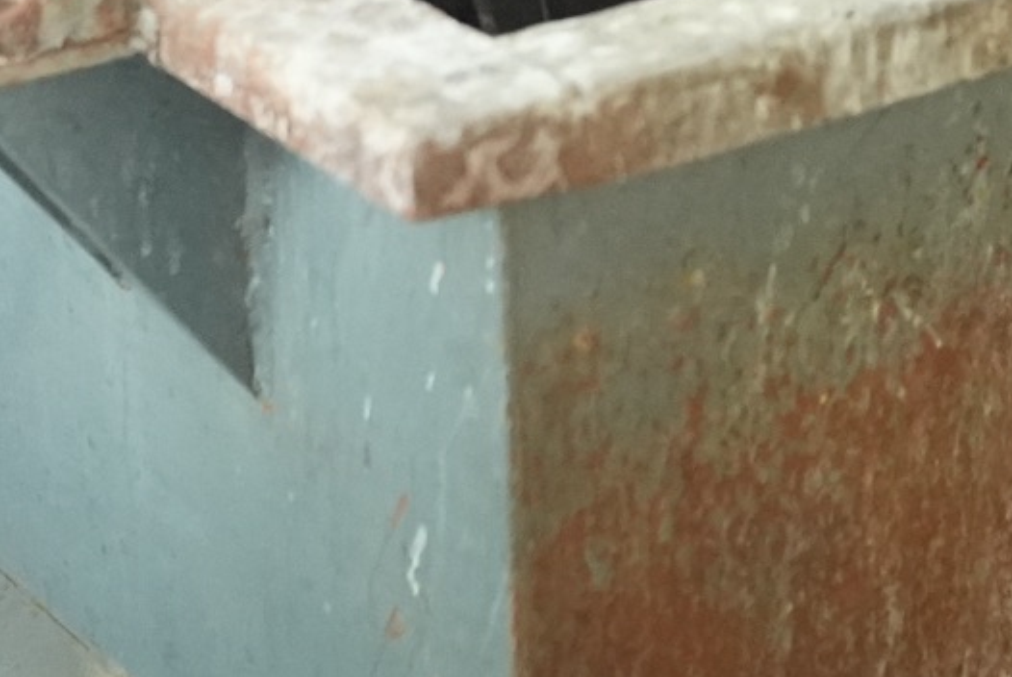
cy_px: -433
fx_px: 3743
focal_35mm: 133
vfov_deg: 9.9
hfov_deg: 14.9
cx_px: 1231
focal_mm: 35
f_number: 2.2
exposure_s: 1/100
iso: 12800
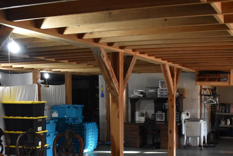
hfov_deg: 36.4
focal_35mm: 54
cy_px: 132
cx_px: 158
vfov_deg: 24.5
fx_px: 349
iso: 2000
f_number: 3.5
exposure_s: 1/125
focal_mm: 18
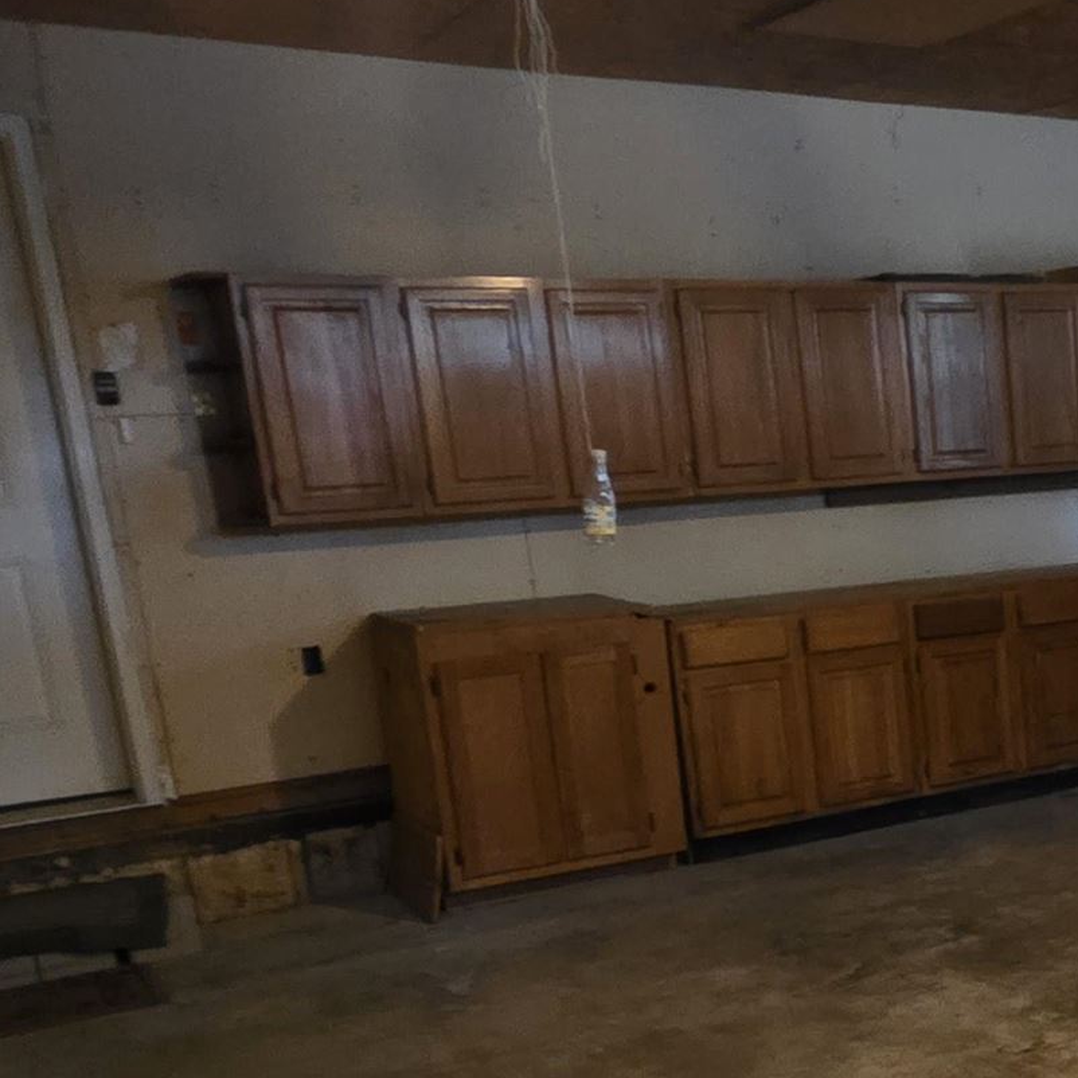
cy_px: 820
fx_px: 1550
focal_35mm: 44
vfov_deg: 37.3
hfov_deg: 33.3
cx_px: 1194
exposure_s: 1/24
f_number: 1.9
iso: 1000
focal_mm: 2.2
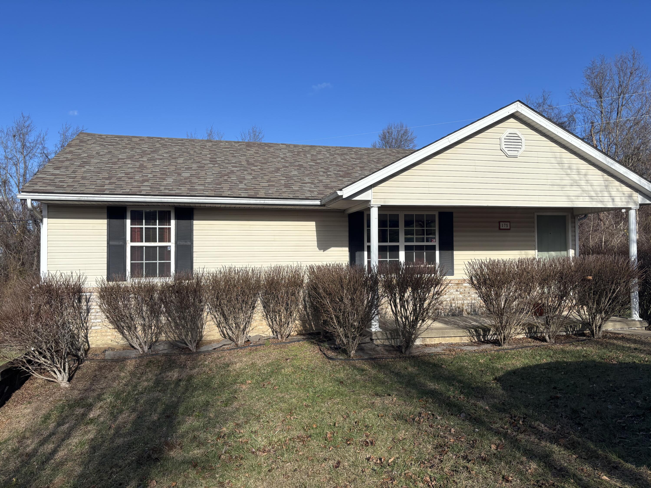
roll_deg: +0.2
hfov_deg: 67.3
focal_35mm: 26
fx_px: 489
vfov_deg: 53.1
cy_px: 244
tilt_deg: +2.0
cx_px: 326
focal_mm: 5.96
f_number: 1.6
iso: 50
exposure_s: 1/4255
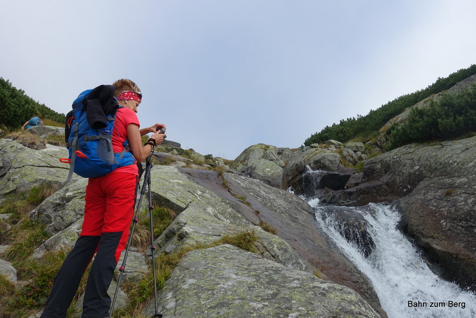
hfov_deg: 73.7
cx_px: 238
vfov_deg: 53.1
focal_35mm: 24
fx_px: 317
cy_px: 159
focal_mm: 8.8
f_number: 5.6
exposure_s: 1/250
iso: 125
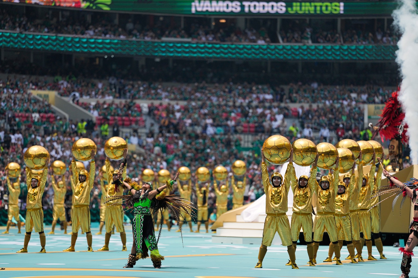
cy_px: 139
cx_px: 209
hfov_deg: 10.3
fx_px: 2321
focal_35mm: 200
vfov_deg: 6.9
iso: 400
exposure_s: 1/10000
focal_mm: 200
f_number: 2.8
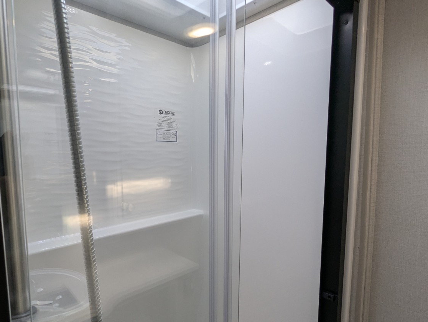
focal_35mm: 20
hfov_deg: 80.6
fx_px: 248
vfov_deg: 65.9
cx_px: 168
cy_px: 180
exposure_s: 1/248
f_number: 2.2
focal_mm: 2.35
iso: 63
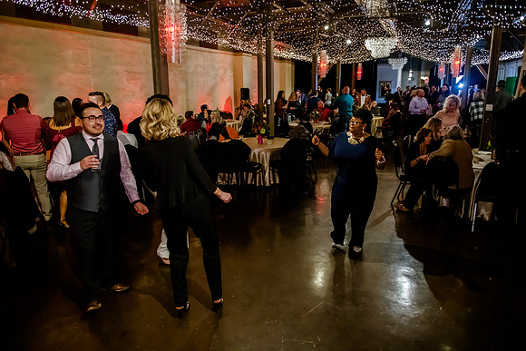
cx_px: 263
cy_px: 176
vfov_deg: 53.2
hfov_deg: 73.7
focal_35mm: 24
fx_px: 351
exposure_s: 1/250
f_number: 2.8
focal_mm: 24
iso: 5000
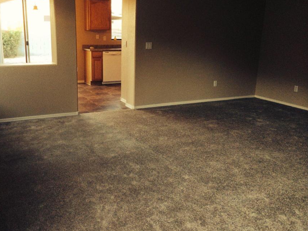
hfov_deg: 51.0
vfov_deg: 39.6
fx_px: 320
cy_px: 108
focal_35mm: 36
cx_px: 124
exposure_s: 1/30
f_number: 2.2
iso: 200
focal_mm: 4.12
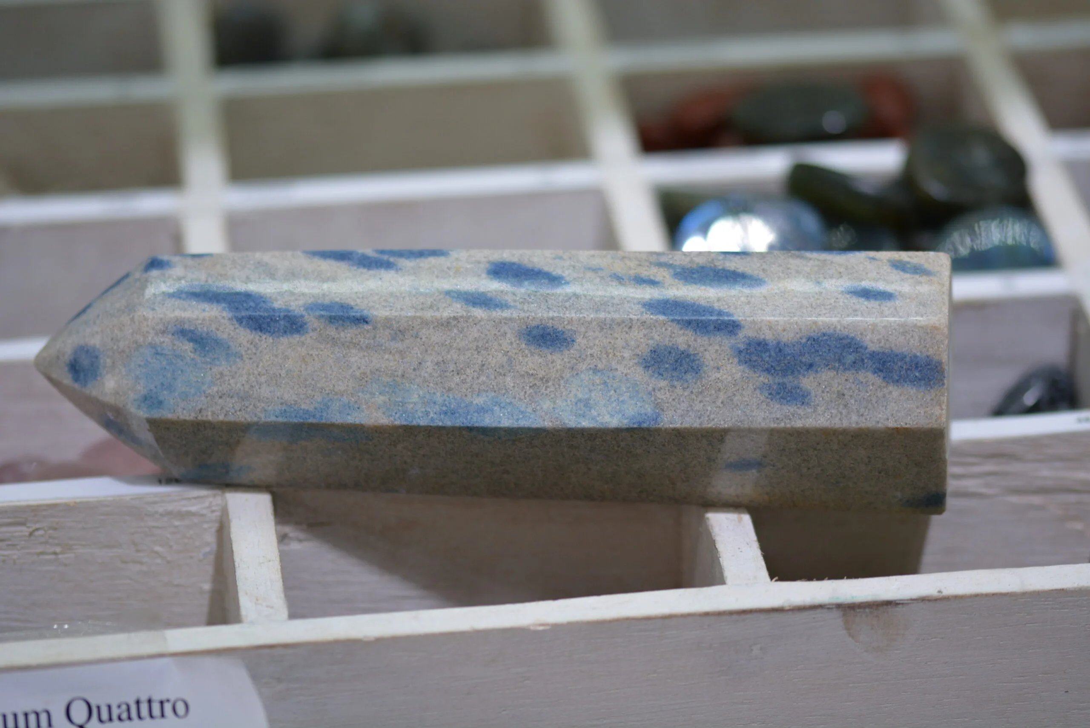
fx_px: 4770
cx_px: 545
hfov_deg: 13.0
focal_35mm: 158
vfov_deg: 8.7
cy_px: 364
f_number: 3.2
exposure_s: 1/400
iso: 400
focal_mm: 105
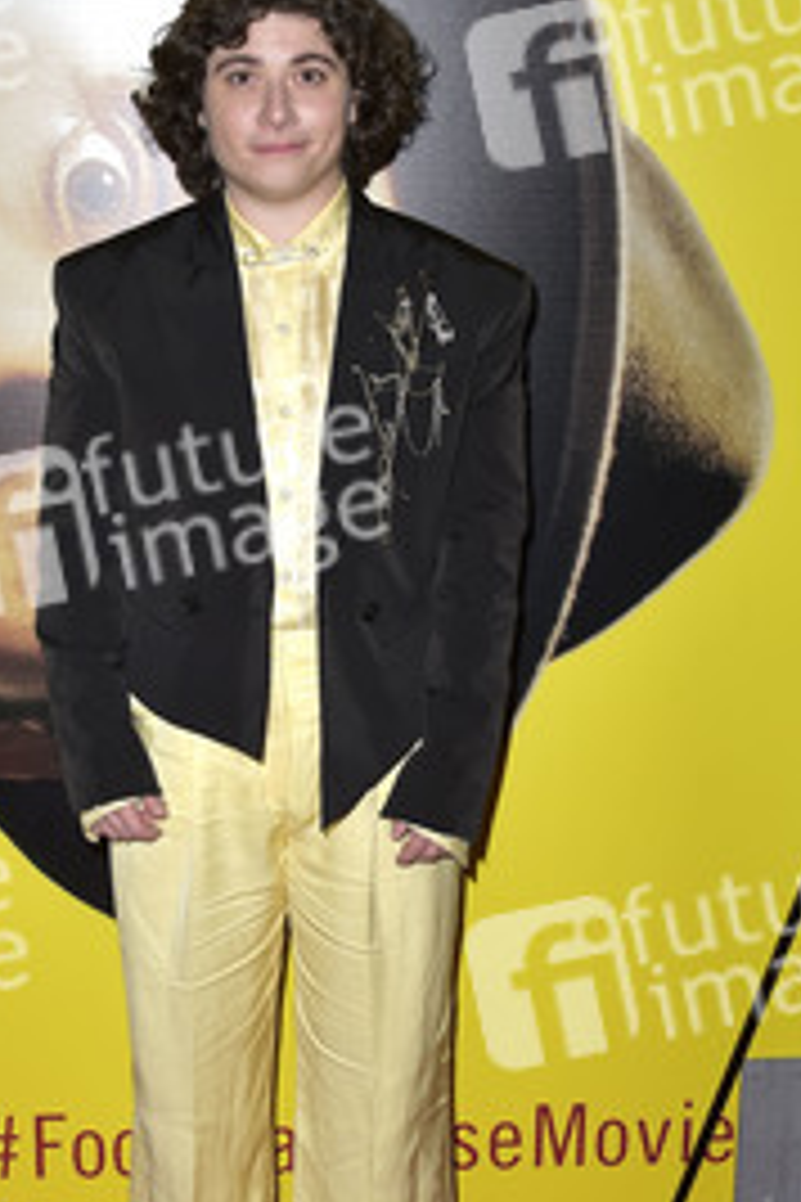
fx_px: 1902
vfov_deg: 34.9
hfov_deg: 23.7
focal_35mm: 57
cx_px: 290
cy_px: 738
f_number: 6.3
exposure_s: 1/250
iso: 250
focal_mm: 38
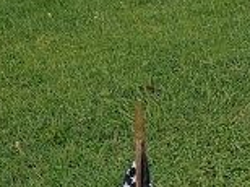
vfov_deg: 9.7
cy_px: 215
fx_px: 1089
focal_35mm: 151
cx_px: 291
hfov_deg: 12.8
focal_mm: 4.27
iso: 100
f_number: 1.8
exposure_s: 1/508
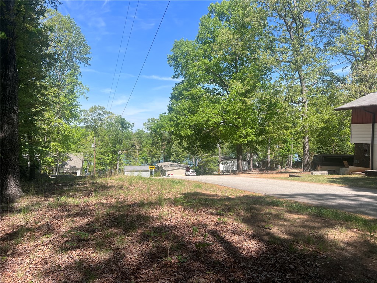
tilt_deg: -1.2
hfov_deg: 67.3
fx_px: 283
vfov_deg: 53.1
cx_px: 188
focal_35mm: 26
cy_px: 142
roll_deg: -1.6
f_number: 1.5
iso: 50
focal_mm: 5.7
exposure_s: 1/2632
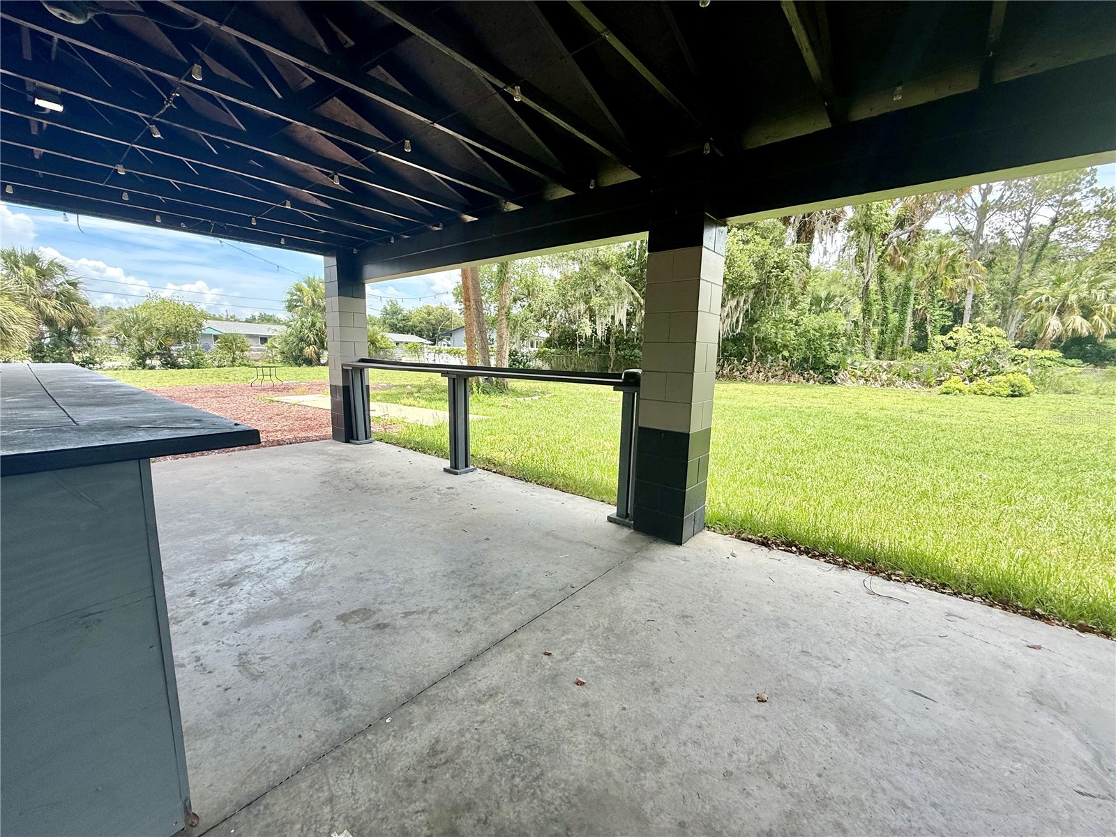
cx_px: 558
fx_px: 451
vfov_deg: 85.7
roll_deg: -1.1
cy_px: 418
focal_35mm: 14
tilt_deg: -7.4
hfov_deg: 102.1
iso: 64
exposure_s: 1/789
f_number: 2.2
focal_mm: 2.22
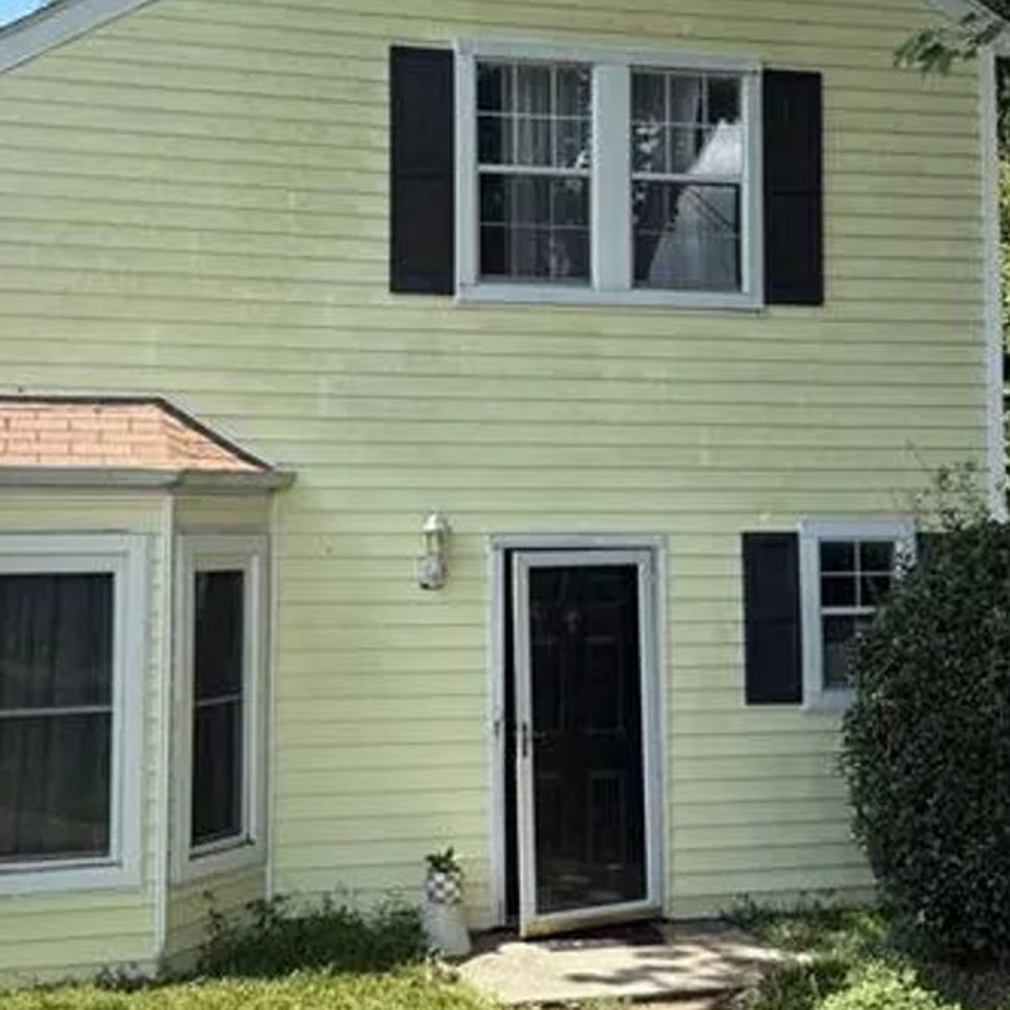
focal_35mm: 49
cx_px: 407
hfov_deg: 34.6
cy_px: 413
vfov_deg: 34.6
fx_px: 1618
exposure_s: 1/2703
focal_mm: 6.76
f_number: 1.78
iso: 80
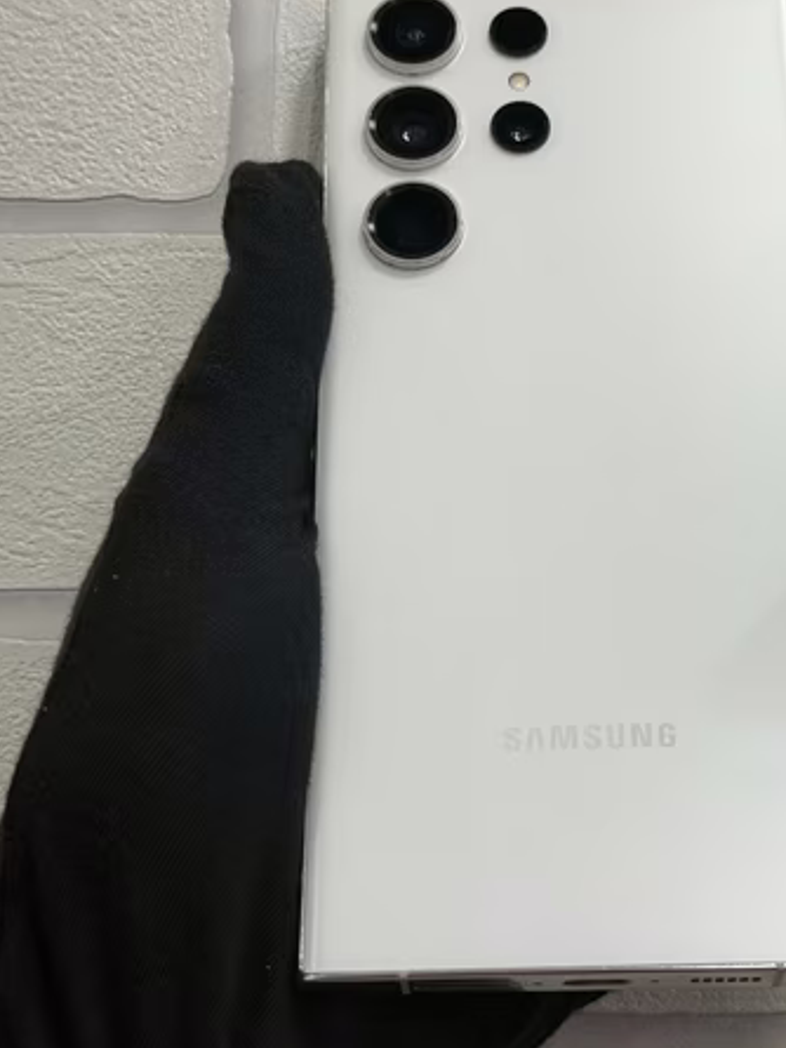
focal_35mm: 69
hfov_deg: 21.2
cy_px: 426
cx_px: 546
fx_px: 2088
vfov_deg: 28.1
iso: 50
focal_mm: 6.76
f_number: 1.78
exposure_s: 1/121
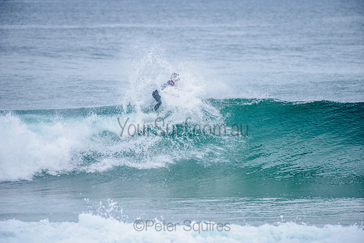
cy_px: 122
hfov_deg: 4.1
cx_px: 182
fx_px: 5057
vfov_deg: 2.8
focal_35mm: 500
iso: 320
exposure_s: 1/2000
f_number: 5.6
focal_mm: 500
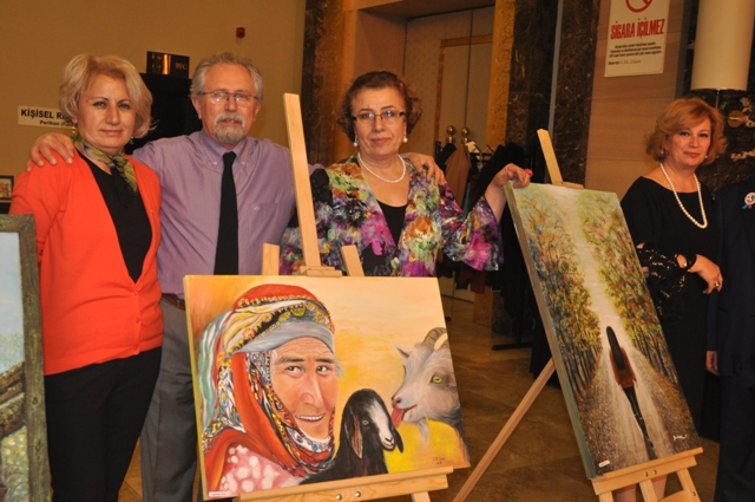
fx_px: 911
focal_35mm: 44
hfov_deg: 45.0
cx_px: 378
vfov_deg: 30.8
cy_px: 251
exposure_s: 1/60
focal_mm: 29
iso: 800
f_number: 3.8
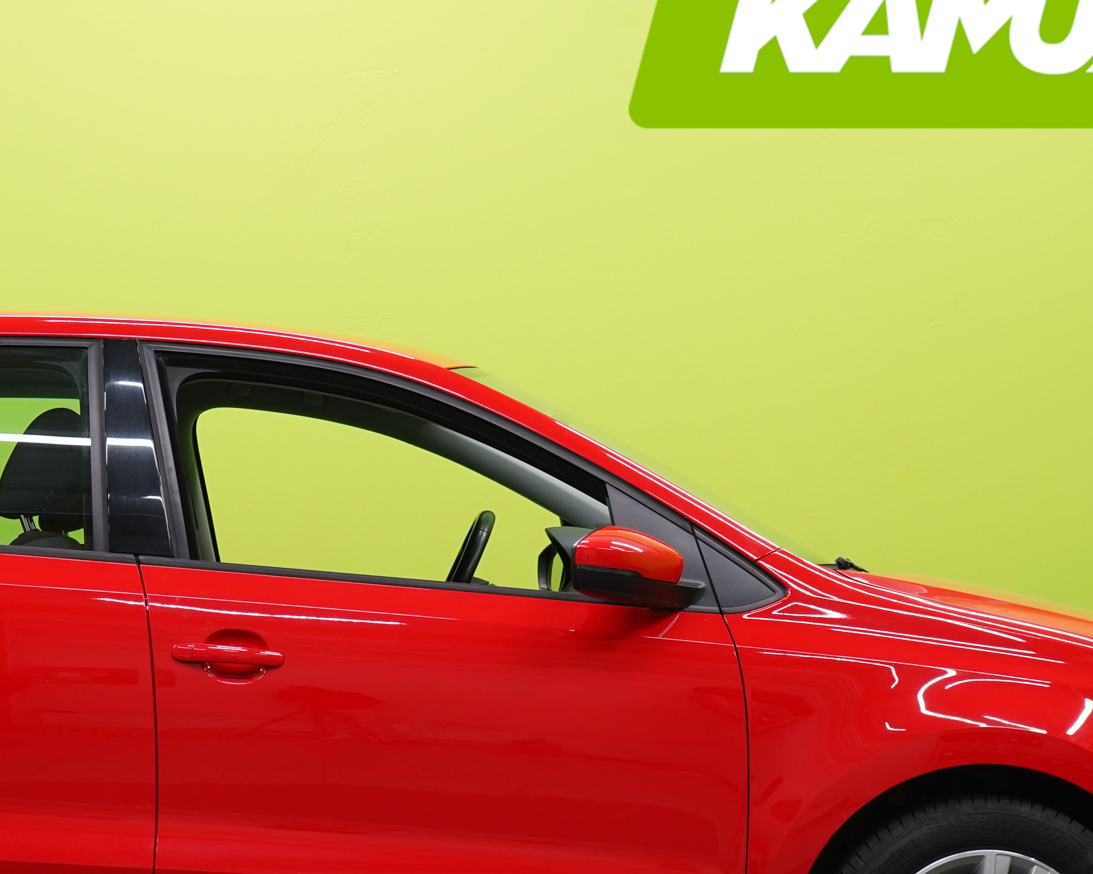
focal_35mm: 114
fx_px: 3688
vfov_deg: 13.5
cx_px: 311
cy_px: 678
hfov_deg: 16.8
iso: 400
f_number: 5
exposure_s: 1/30
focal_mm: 52
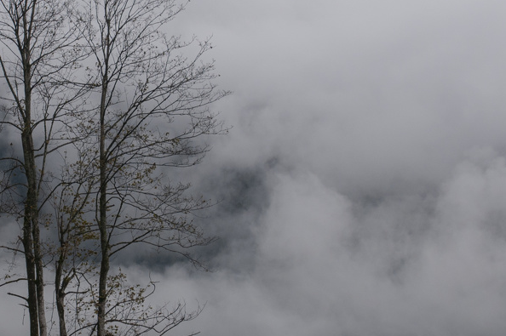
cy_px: 206
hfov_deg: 19.0
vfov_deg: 12.9
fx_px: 1489
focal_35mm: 106
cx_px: 56
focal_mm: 30
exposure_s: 1/160
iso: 250
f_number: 10
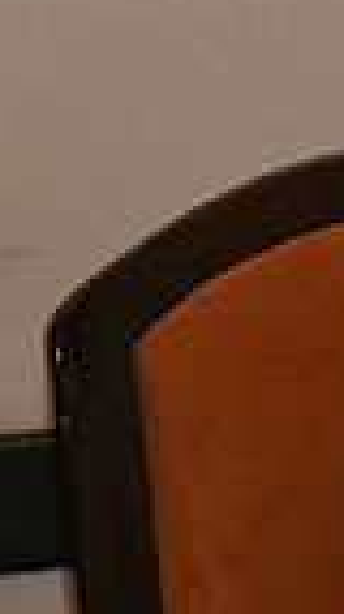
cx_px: 1028
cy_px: 354
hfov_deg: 4.7
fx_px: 4022
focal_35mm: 247
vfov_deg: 8.7
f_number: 5
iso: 1000
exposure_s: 1/250
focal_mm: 58
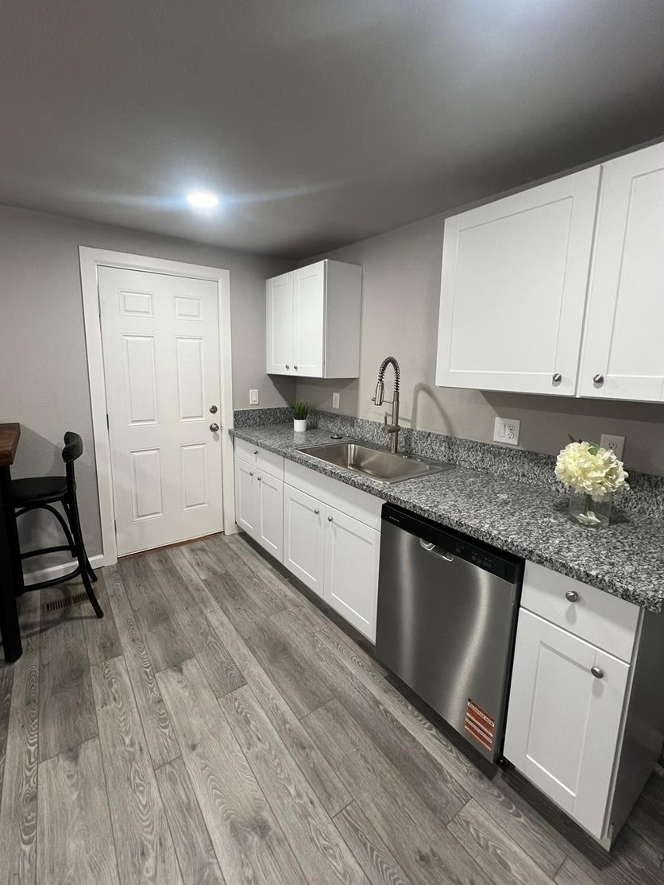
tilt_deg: -8.0
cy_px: 423
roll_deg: -0.6
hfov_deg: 85.6
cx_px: 314
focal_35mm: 14
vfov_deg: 102.0
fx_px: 358
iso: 125
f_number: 1.8
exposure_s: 1/60
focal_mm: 1.57
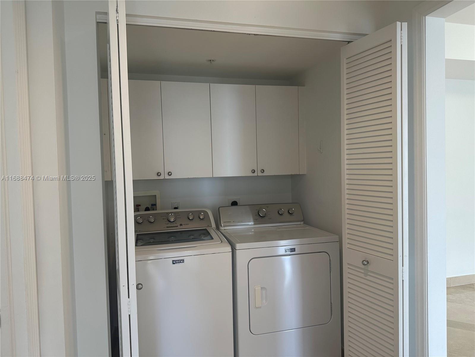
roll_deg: +1.5
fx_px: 329
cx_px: 238
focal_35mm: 24
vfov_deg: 56.8
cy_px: 178
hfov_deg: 71.6
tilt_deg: -1.9
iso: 100
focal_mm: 6.86
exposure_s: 1/120
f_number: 1.78
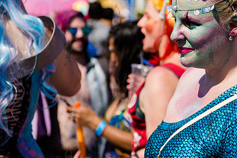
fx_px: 784
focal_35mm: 119
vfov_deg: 11.5
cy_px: 53
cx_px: 211
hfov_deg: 17.0
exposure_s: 1/2000
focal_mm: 66
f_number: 3.5
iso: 100
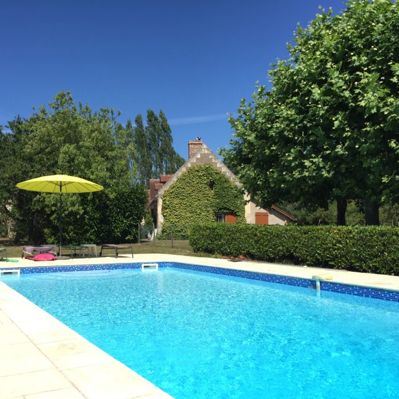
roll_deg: -0.8
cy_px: 202
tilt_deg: +3.9
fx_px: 456
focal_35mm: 35
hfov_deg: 46.9
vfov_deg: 47.2
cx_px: 159
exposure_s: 1/1799
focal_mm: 4.15
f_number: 2.2
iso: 32
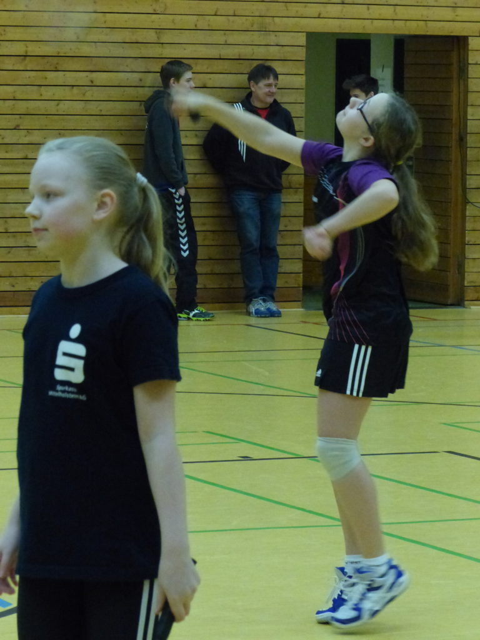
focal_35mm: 173
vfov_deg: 11.4
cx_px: 240
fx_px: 3199
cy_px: 320
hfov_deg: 8.6
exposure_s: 1/200
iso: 1600
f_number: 4
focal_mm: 31.1
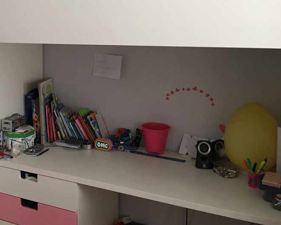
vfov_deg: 34.6
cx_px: 79
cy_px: 73
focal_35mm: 43
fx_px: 358
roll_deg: -0.2
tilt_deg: -5.2
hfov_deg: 41.9
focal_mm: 4.15
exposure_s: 1/10
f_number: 2.2
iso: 80
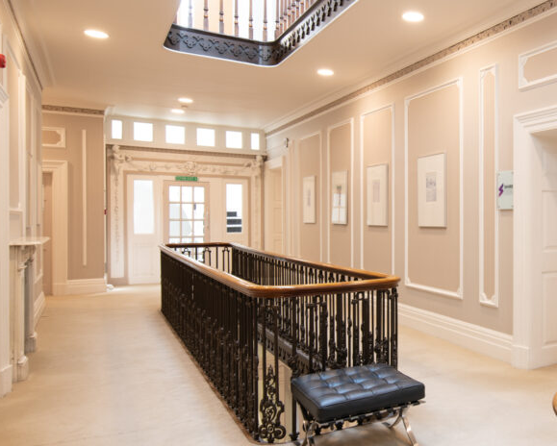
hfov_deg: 50.2
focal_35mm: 32
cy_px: 233
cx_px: 488
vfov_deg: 45.8
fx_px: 528
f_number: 8
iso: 200
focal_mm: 19
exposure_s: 1/6
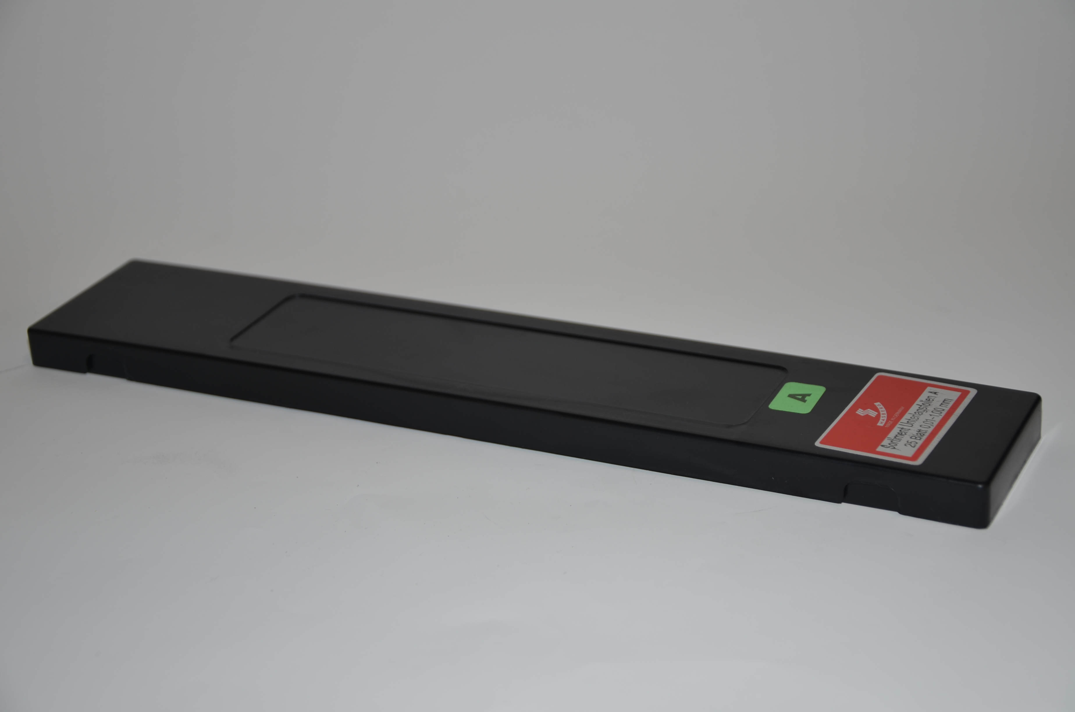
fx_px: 2146
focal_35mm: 72
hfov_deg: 28.1
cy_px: 356
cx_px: 538
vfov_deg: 18.8
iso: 110
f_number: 4.8
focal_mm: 48
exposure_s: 1/80
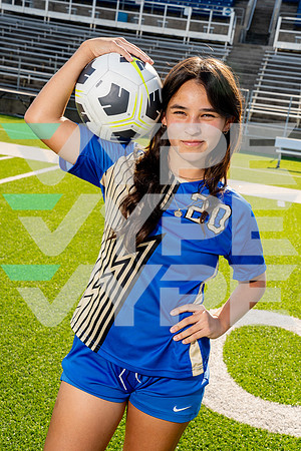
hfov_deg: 25.1
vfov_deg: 36.9
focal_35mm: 54
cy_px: 226
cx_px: 150
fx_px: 677
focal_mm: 54
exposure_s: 1/250
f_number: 10
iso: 320
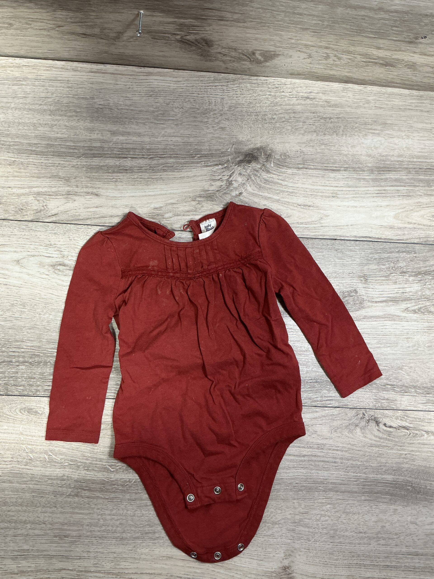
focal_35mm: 29
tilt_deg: -83.7
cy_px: 290
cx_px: 217
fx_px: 485
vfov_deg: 61.7
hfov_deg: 48.2
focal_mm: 3
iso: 64
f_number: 1.8
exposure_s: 1/50
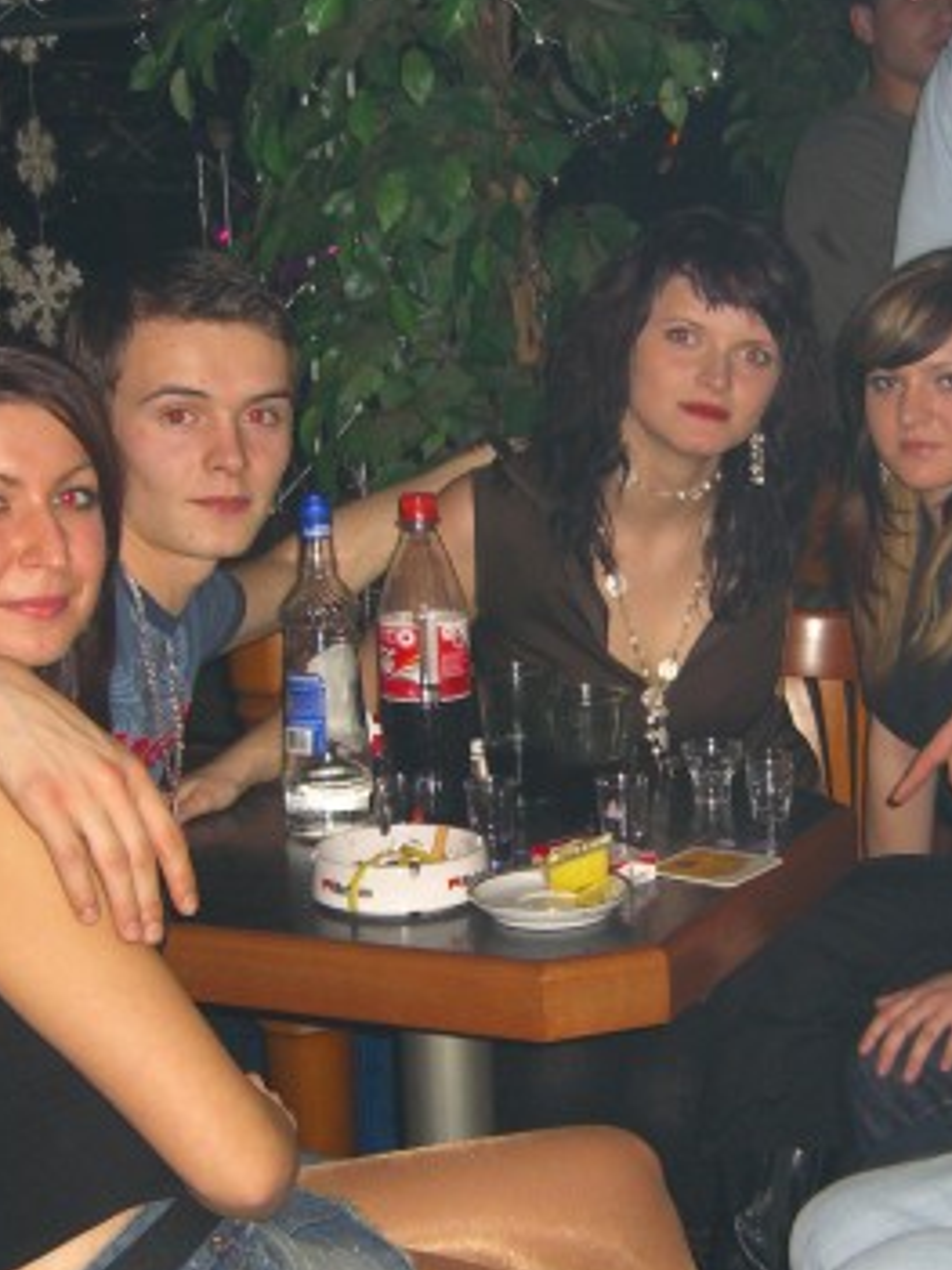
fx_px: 2385
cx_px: 662
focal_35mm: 65
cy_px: 785
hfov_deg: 22.4
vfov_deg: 29.7
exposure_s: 1/60
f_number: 2.8
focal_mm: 7.9
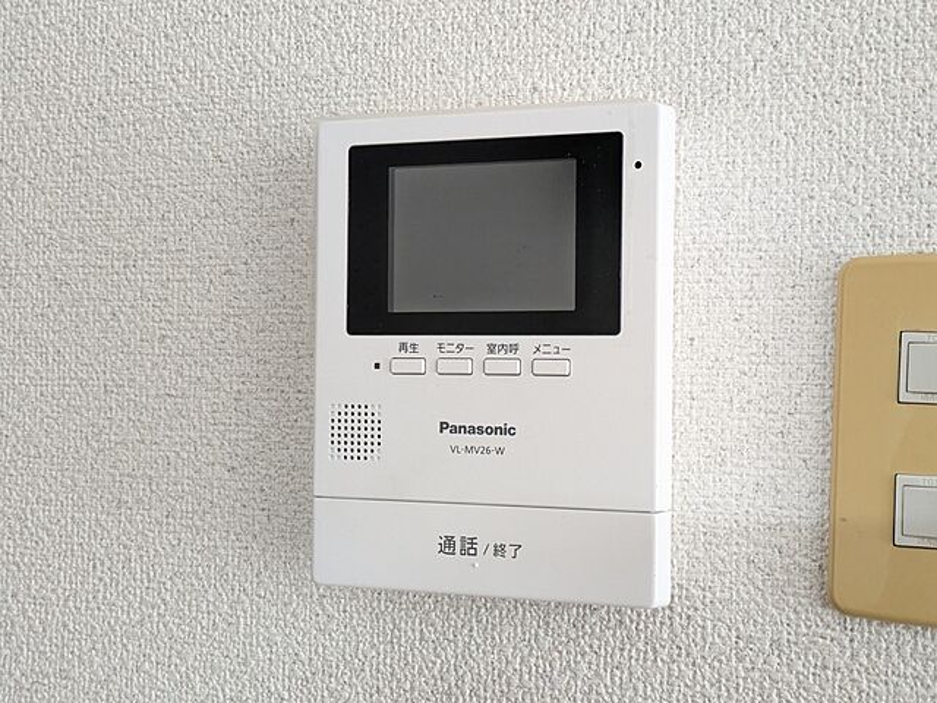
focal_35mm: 51
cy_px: 352
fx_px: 1380
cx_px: 468
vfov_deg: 28.6
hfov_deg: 37.5
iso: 689
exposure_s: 1/60
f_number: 1.89
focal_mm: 5.43
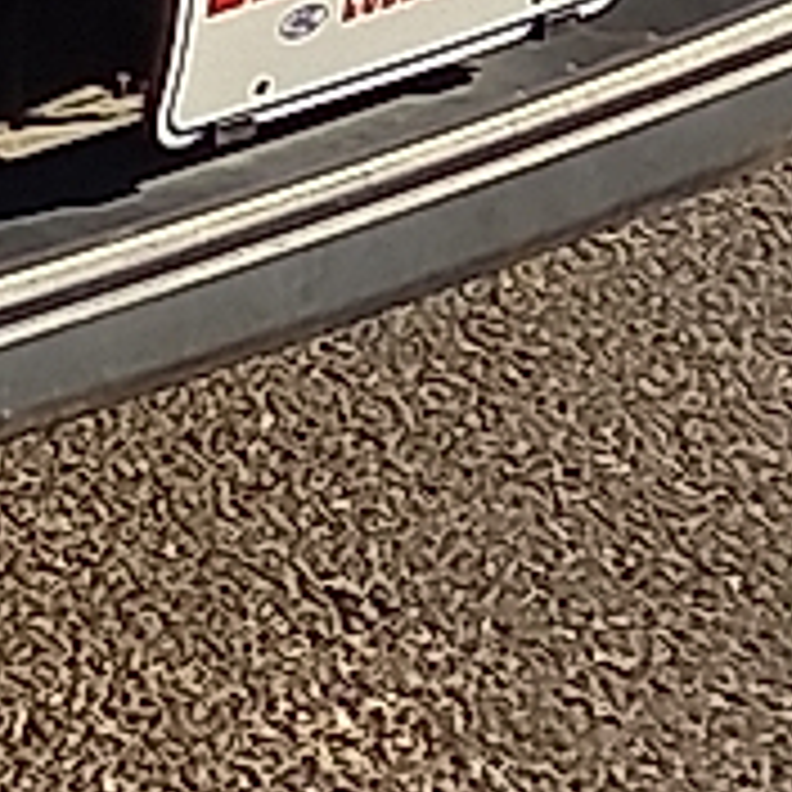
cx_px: -2174
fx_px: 8102
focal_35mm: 313
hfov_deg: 5.1
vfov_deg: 5.4
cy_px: -1143
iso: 25
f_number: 1.8
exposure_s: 1/1429
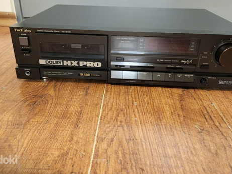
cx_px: 119
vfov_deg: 46.3
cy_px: 64
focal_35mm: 30
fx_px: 201
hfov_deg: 60.0
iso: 800
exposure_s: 1/50
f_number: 1.8
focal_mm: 5.4
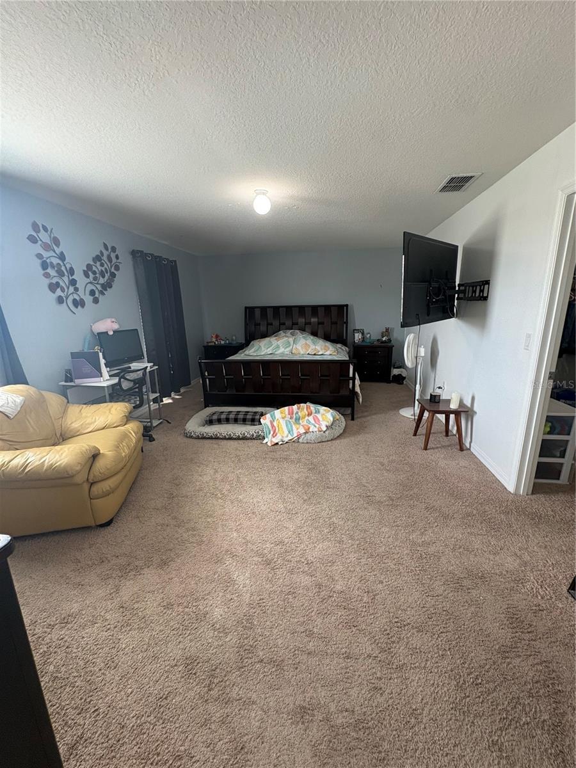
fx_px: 311
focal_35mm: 14
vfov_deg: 102.1
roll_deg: +1.2
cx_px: 288
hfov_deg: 85.7
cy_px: 384
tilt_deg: -14.0
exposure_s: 1/60
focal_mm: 2.22
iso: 250
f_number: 2.2
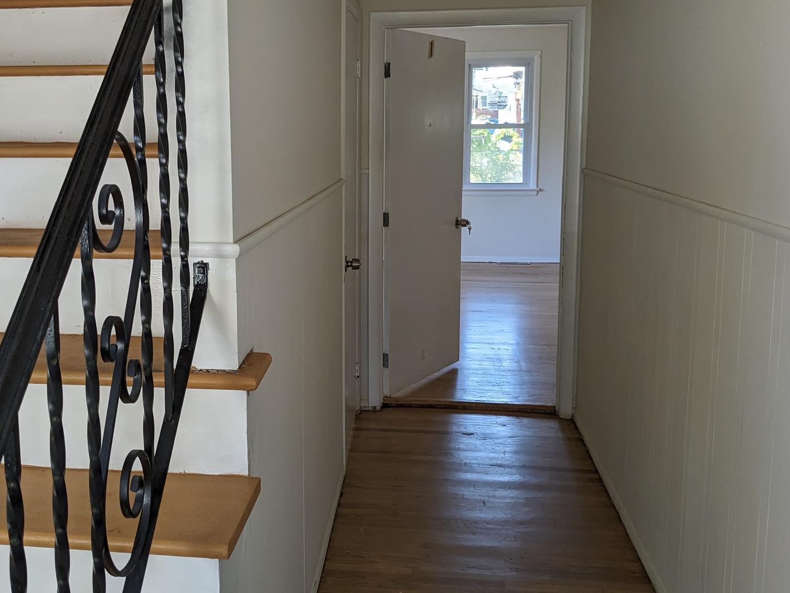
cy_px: 263
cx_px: 294
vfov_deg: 36.8
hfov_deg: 47.4
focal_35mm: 39
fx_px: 890
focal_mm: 4.38
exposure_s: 1/120
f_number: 1.73
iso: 89
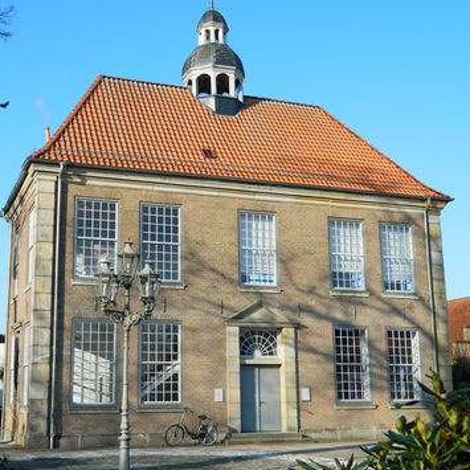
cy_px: 236
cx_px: 191
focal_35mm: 49
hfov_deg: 34.6
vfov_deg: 34.7
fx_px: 753
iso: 80
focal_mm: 7.3
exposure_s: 1/640
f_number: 3.5
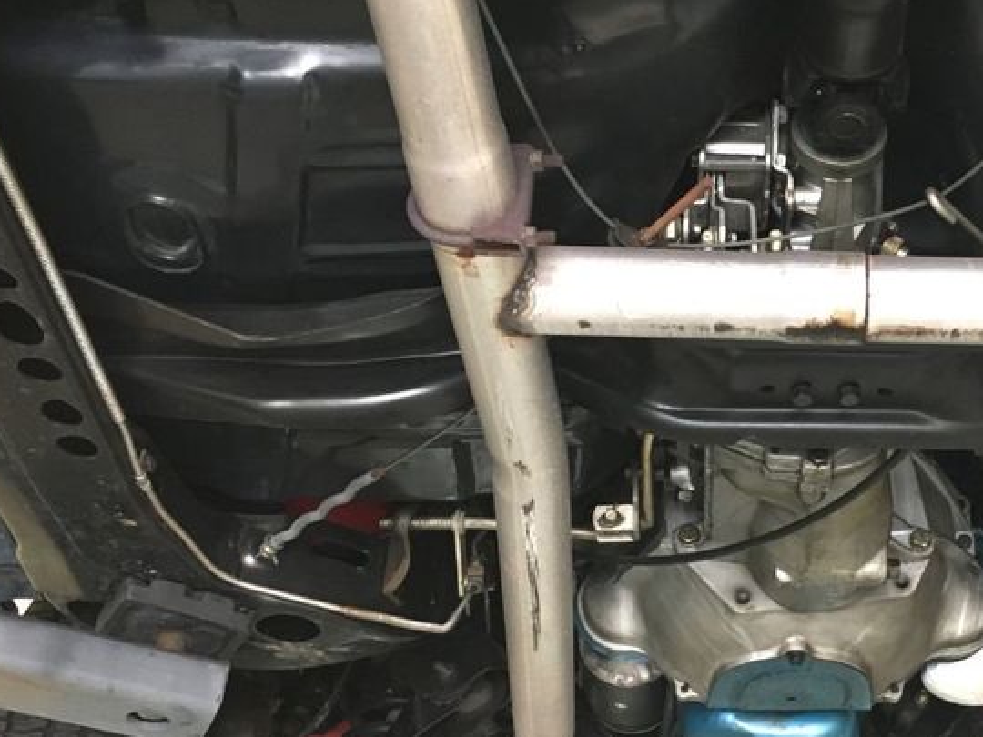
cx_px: 794
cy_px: 342
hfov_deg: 33.8
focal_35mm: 55
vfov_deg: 26.6
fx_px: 1562
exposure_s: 1/17
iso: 200
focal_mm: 4.15
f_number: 2.2
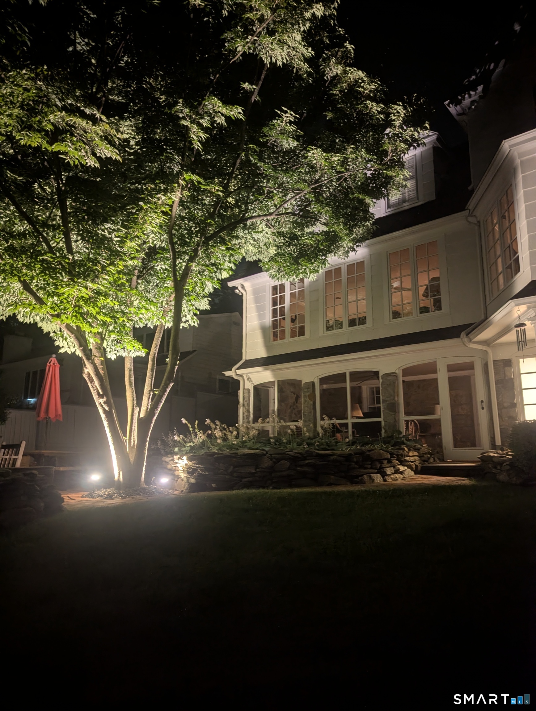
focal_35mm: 24
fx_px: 494
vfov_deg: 71.5
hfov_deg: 56.9
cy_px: 356
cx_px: 268
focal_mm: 6.81
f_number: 1.85
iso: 1581
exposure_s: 1/18.5
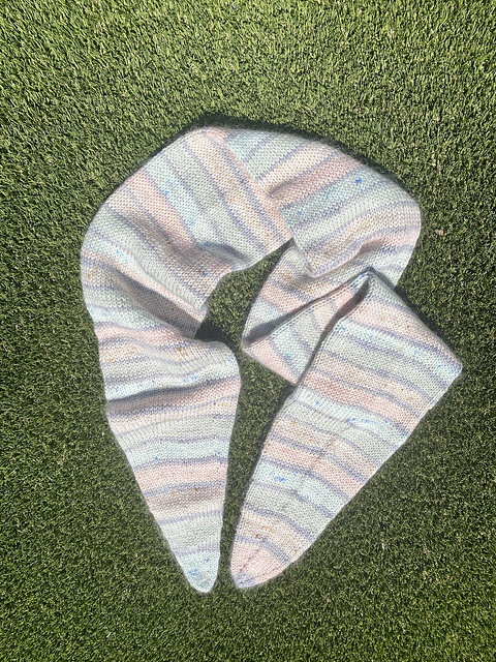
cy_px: 331
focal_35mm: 26
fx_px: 497
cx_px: 248
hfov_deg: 53.1
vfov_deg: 67.3
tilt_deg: -78.2
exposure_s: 1/6757
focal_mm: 4.25
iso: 32
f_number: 1.8
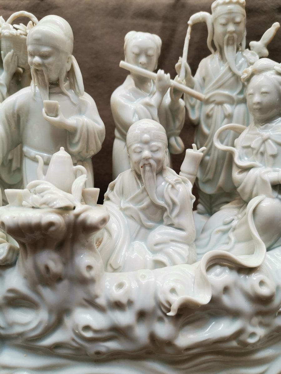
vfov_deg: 67.3
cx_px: 140
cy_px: 187
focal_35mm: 26
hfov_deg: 53.1
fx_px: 281
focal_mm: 4.75
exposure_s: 1/100
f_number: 1.8
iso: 50
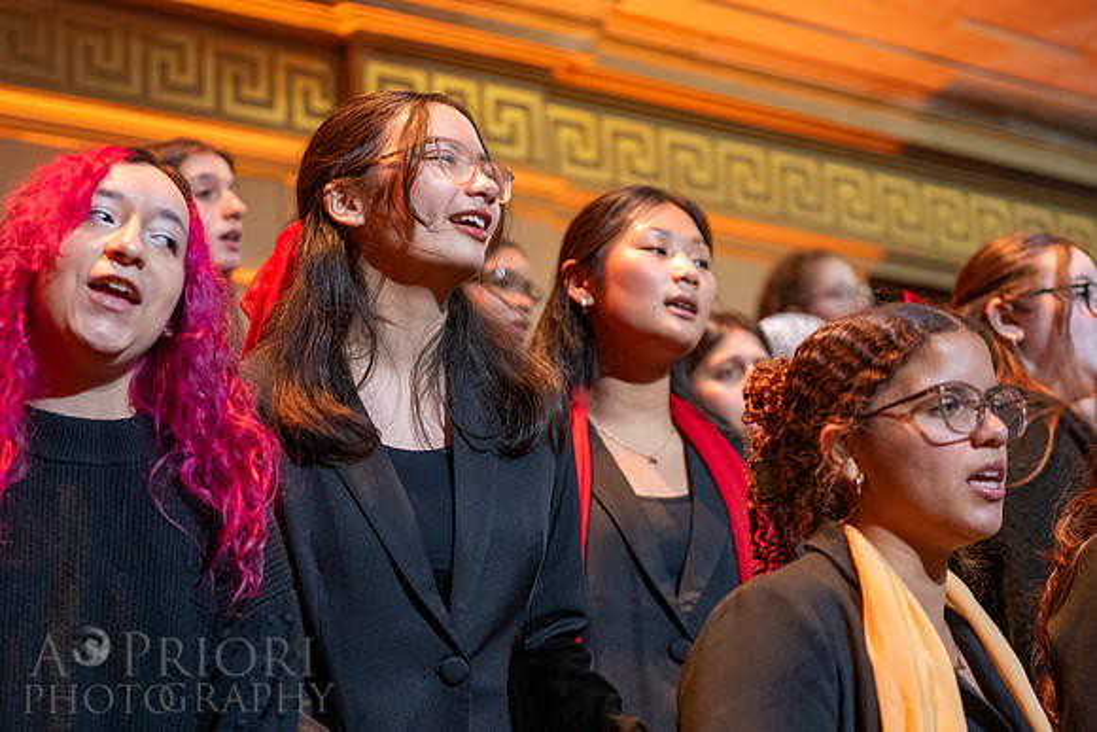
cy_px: 428
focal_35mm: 82
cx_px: 456
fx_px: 2494
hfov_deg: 24.8
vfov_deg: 16.7
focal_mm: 70
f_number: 2.8
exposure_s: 1/200
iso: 4000
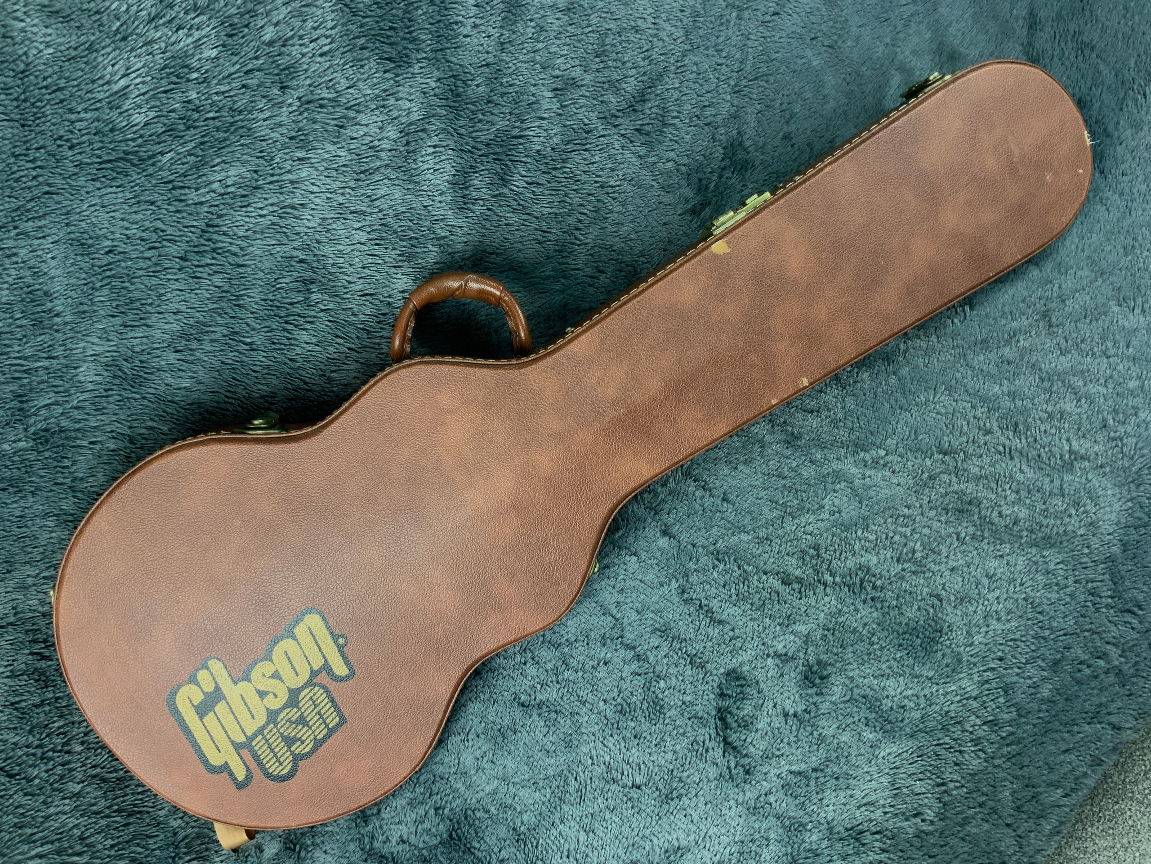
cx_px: 576
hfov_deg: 61.7
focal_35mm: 29
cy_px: 432
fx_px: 964
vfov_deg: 48.2
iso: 32
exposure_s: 1/50
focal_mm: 3
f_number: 1.8
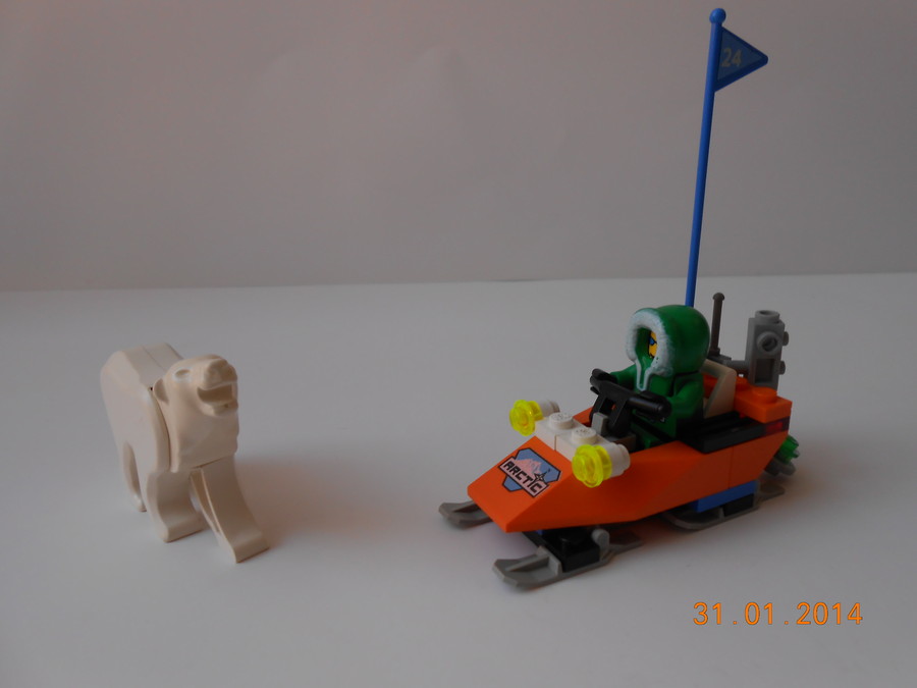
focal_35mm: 26
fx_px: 689
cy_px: 344
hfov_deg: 67.3
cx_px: 458
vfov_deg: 53.1
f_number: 3.5
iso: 100
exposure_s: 1/30
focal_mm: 4.6
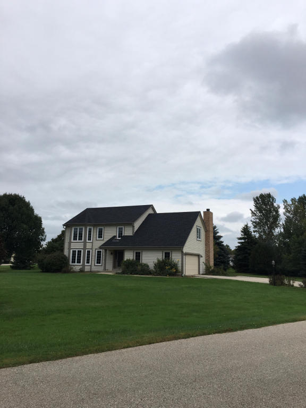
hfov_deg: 48.2
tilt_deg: +10.6
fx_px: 342
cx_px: 153
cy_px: 204
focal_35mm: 29
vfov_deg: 61.7
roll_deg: -1.9
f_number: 2.2
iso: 25
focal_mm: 4.15
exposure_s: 1/1748
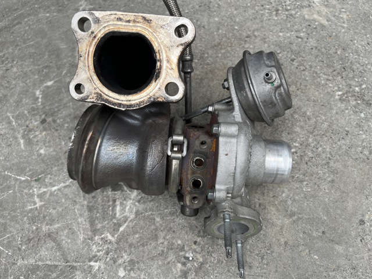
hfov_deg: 67.3
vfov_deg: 53.0
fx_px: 279
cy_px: 140
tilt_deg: -56.6
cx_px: 186
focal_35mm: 26
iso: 50
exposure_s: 1/598
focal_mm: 5.1
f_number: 1.6
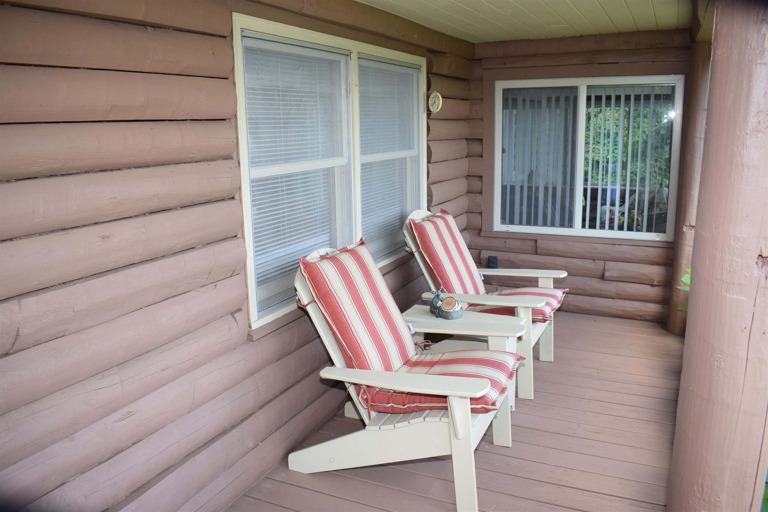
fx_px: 576
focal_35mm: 27
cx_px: 384
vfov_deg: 47.9
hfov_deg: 67.4
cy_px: 256
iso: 400
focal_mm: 18
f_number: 5.6
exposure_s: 1/125
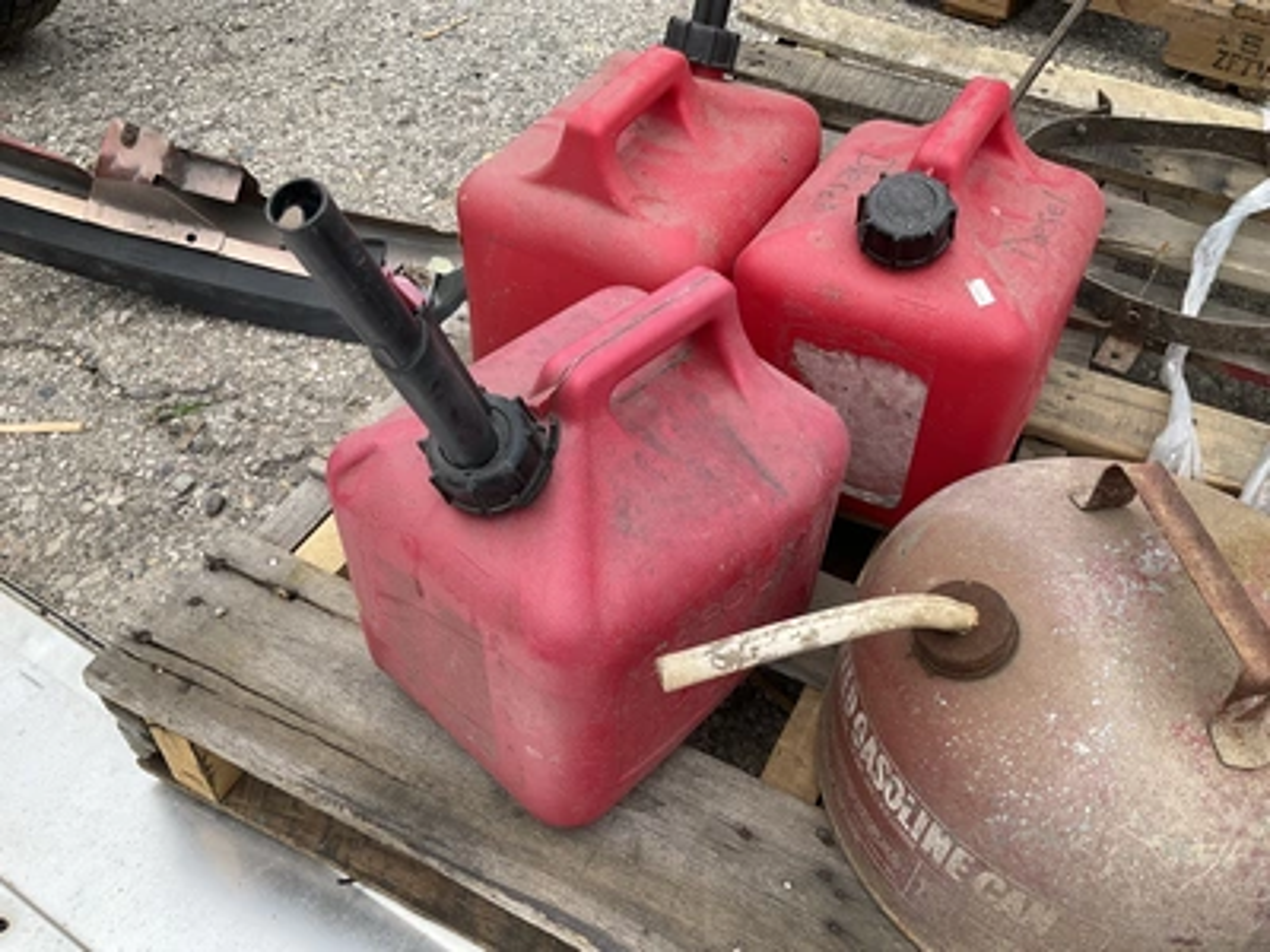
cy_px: 476
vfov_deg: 48.2
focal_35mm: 29
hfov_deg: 61.7
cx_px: 635
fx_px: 1064
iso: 25
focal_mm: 3
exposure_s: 1/829
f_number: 1.8
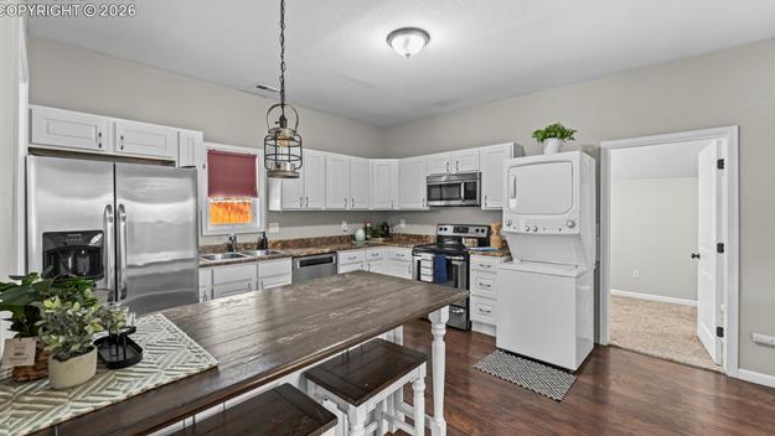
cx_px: 383
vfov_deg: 70.6
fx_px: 308
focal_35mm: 15
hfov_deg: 103.0
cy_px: 212
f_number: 8
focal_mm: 14
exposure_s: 1/1.25
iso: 800
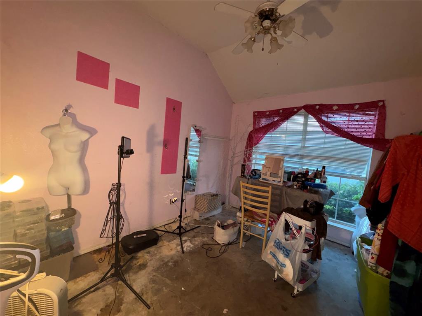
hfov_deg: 102.1
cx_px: 211
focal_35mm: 14
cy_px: 158
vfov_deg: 85.7
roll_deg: -3.2
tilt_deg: -2.7
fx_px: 171
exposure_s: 1/60
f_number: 2.2
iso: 160
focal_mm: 2.22
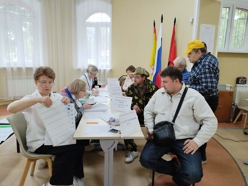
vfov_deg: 53.1
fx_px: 186
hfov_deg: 67.3
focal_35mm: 26
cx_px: 124
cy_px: 93
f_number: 1.8
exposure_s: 1/100
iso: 731
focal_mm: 4.25
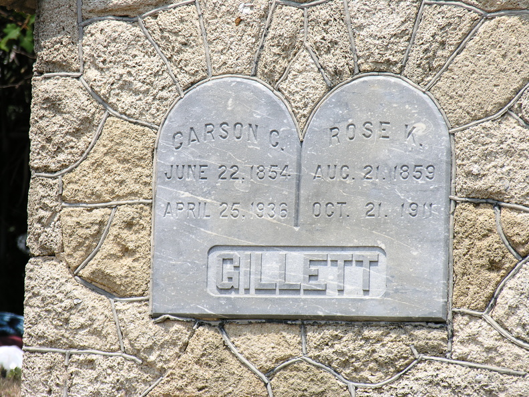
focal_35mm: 350
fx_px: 5349
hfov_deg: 5.7
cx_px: 264
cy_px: 198
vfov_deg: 4.2
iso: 50
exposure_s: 1/265
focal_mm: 89
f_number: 5.2
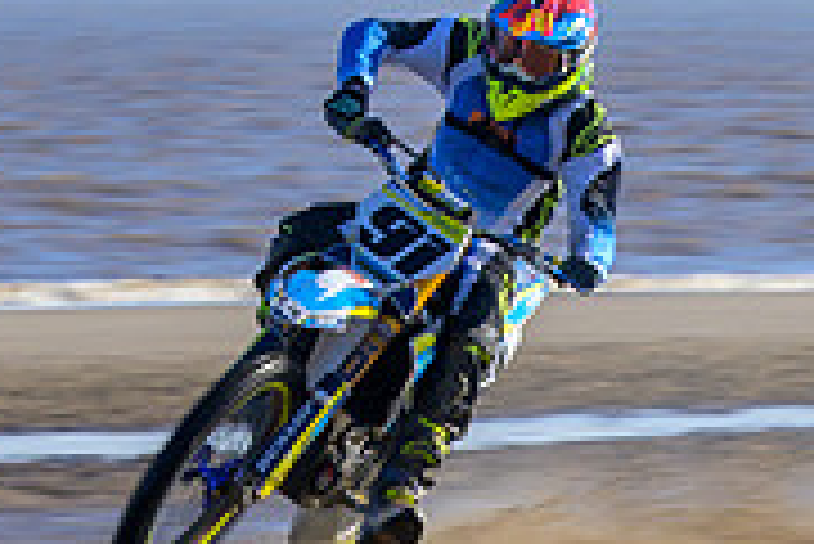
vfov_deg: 2.2
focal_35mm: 612
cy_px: 710
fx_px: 13849
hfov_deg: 3.4
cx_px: 1133
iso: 64
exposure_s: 1/160
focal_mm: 79
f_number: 8
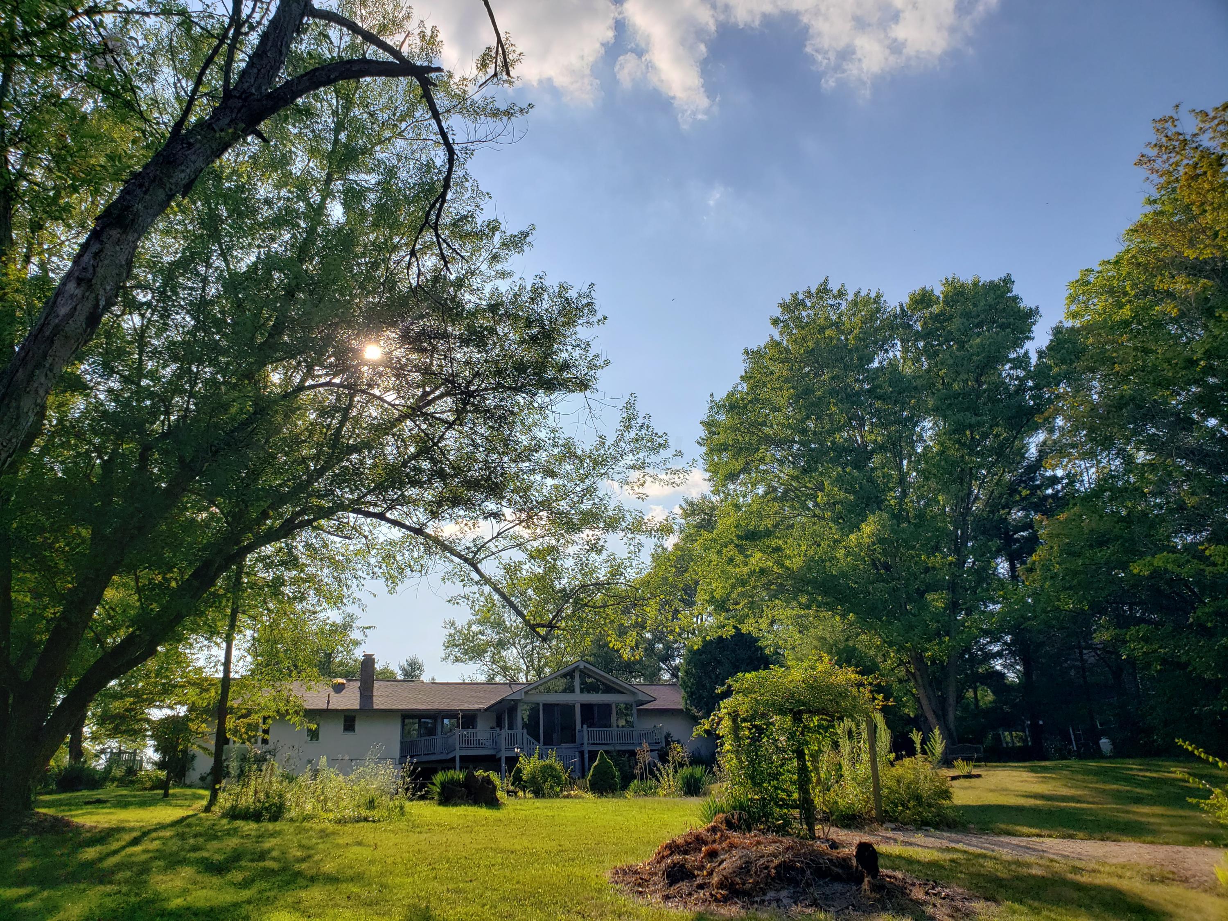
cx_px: 614
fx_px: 922
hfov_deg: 67.3
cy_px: 460
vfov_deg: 53.1
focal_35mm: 26
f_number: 2.4
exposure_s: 1/2266
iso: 50
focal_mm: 4.3
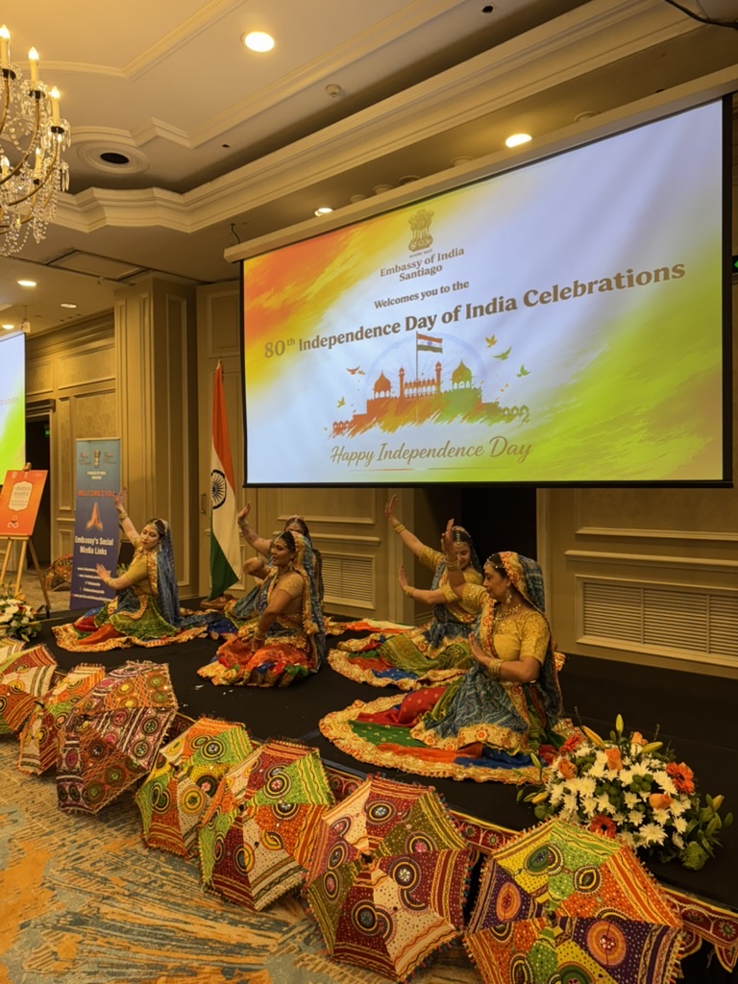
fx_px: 682
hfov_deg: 56.8
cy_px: 492
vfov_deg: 71.6
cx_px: 369
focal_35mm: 24
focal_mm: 6.76
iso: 160
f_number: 1.78
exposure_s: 1/100
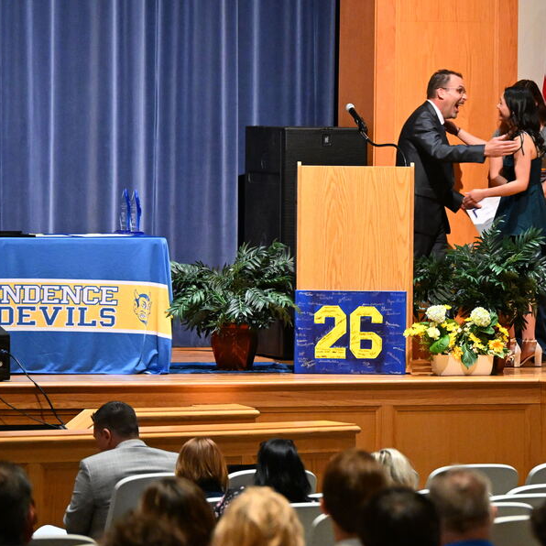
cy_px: 240
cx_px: 459
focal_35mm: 292
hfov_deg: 6.0
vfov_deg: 6.0
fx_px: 5211
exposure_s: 1/100
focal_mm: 200
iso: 12800
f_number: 6.3
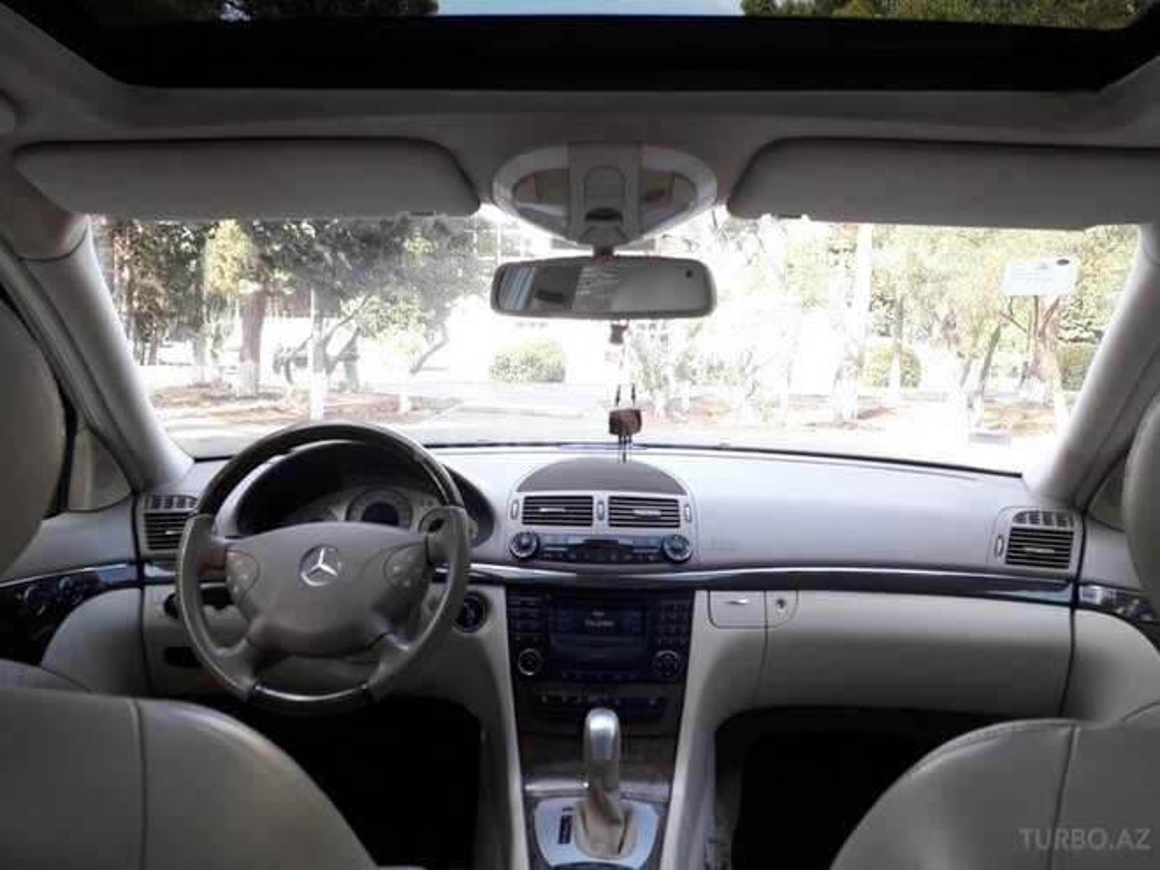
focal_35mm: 27
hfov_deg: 65.3
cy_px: 435
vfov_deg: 51.4
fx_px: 905
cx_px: 580
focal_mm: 3.6
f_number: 1.9
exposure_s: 1/100
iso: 50
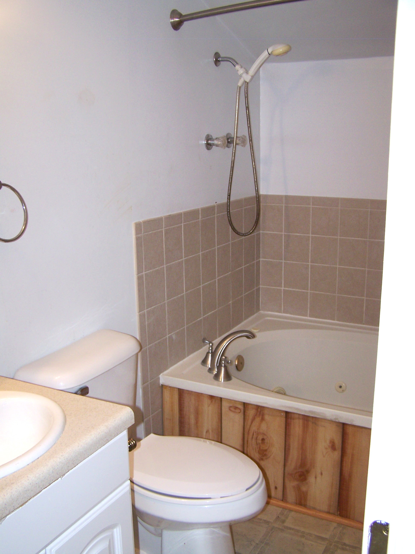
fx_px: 607
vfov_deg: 49.0
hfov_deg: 37.7
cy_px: 277
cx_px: 208
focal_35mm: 38
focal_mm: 6.3
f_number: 2.8
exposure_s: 1/60
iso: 80
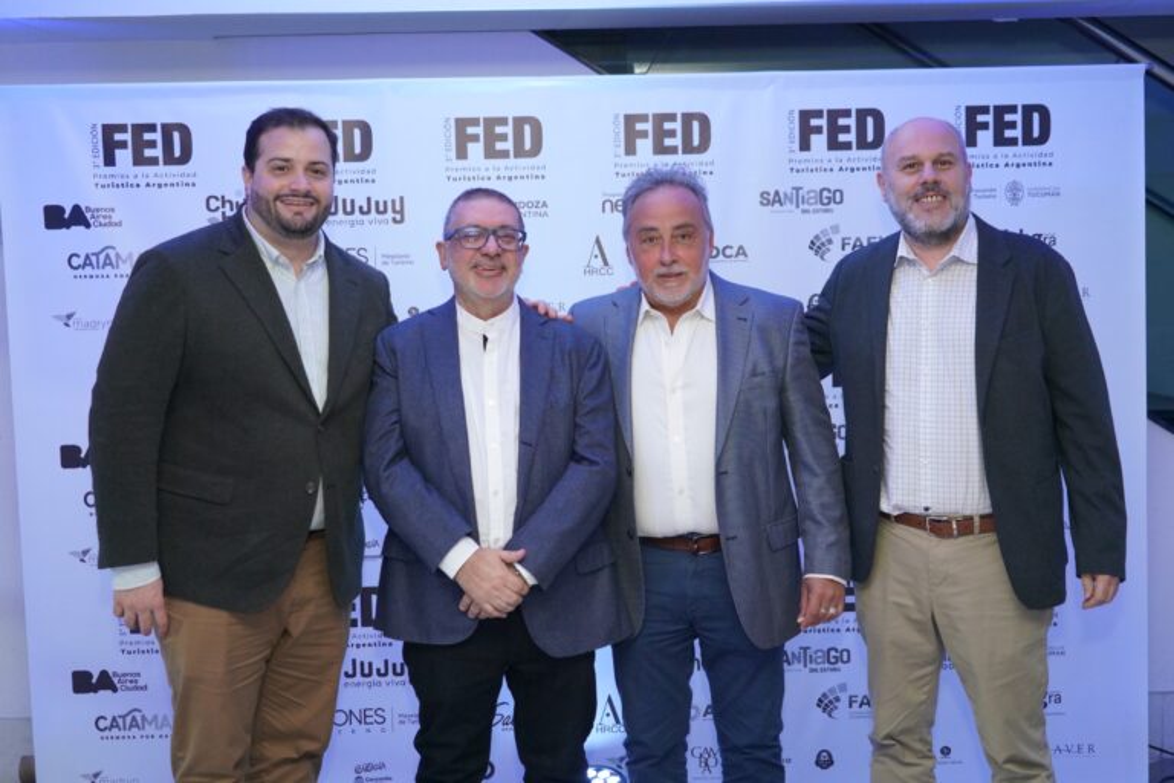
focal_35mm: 46
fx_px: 1500
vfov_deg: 29.2
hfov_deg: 42.7
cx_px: 587
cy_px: 392
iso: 4000
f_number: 4.5
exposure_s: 1/160
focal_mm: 46
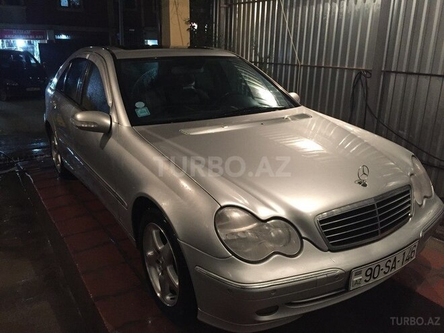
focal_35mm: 29
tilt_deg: -17.4
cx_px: 222
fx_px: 372
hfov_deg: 61.7
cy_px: 166
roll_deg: -0.8
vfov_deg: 48.2
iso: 320
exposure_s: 1/17
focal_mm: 4.15
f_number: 2.2
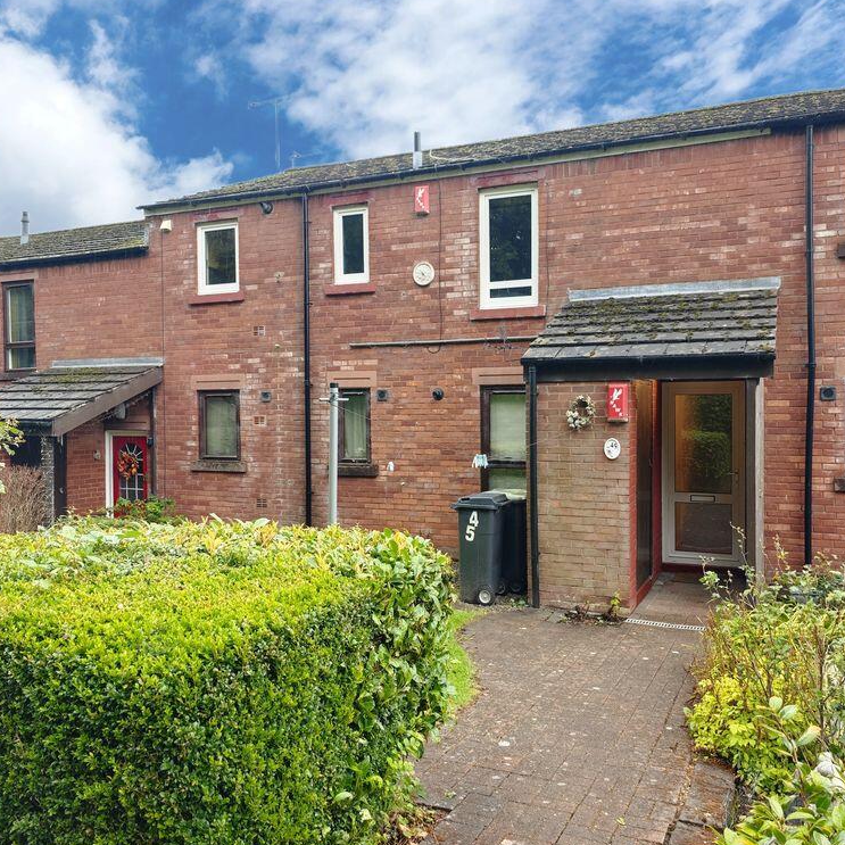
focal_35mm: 28
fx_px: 773
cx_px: 457
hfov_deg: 57.2
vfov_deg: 57.3
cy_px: 422
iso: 125
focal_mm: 8.72
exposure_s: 1/101
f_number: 2
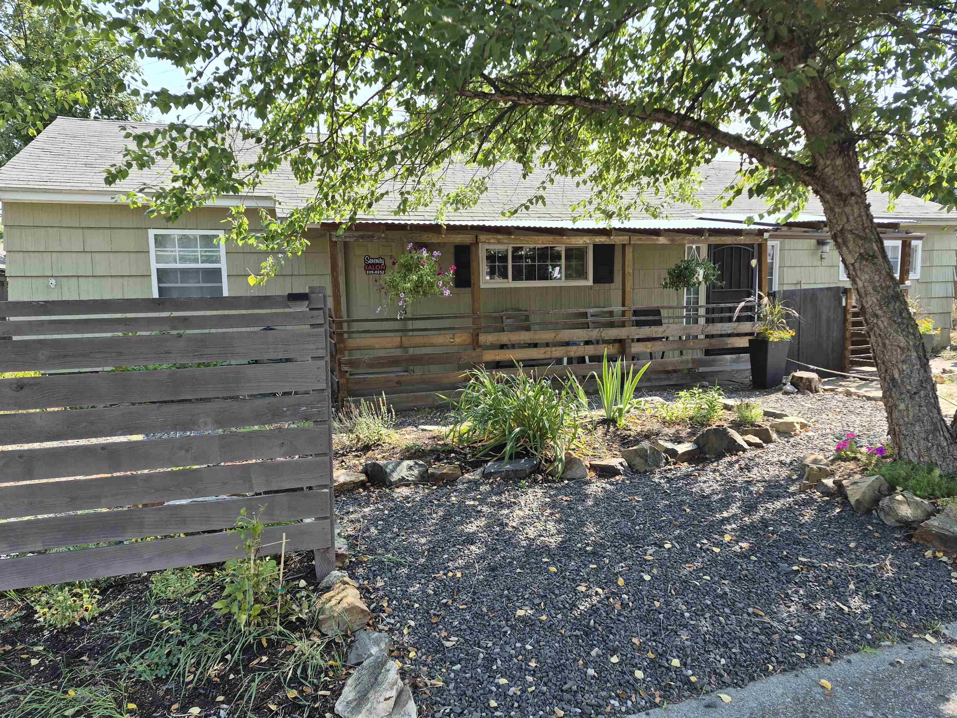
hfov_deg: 73.9
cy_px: 359
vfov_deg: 58.9
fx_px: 636
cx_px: 478
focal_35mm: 23
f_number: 1.8
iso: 80
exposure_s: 1/1548
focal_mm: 5.4
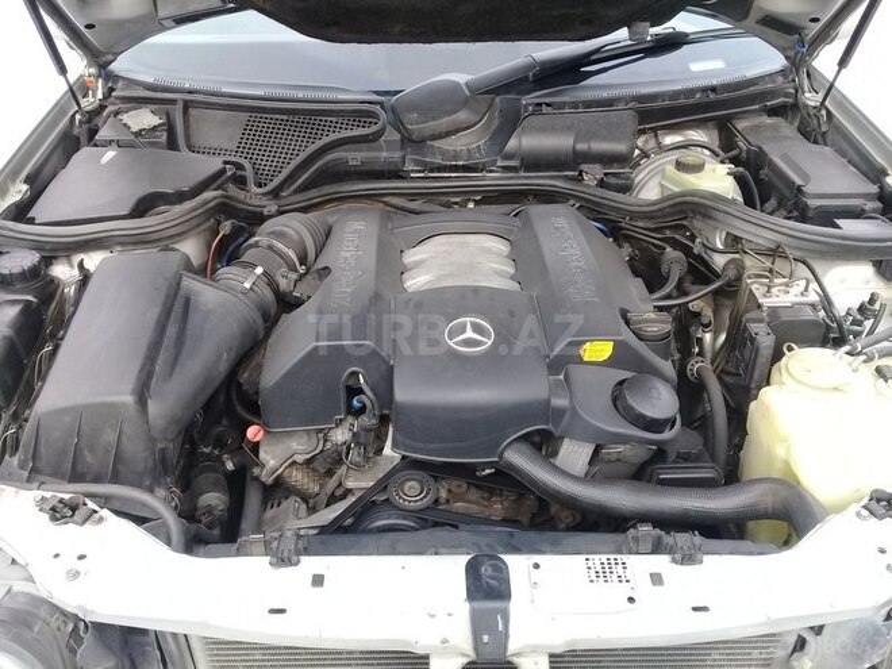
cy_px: 334
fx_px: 799
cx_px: 446
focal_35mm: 31
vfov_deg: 45.4
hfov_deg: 58.4
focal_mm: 3.3
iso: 50
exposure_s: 1/100
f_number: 2.2
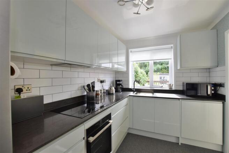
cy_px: 76
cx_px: 114
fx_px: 95
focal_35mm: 15
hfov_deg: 100.4
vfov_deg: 77.3
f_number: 11
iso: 400
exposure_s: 1/20
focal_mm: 10
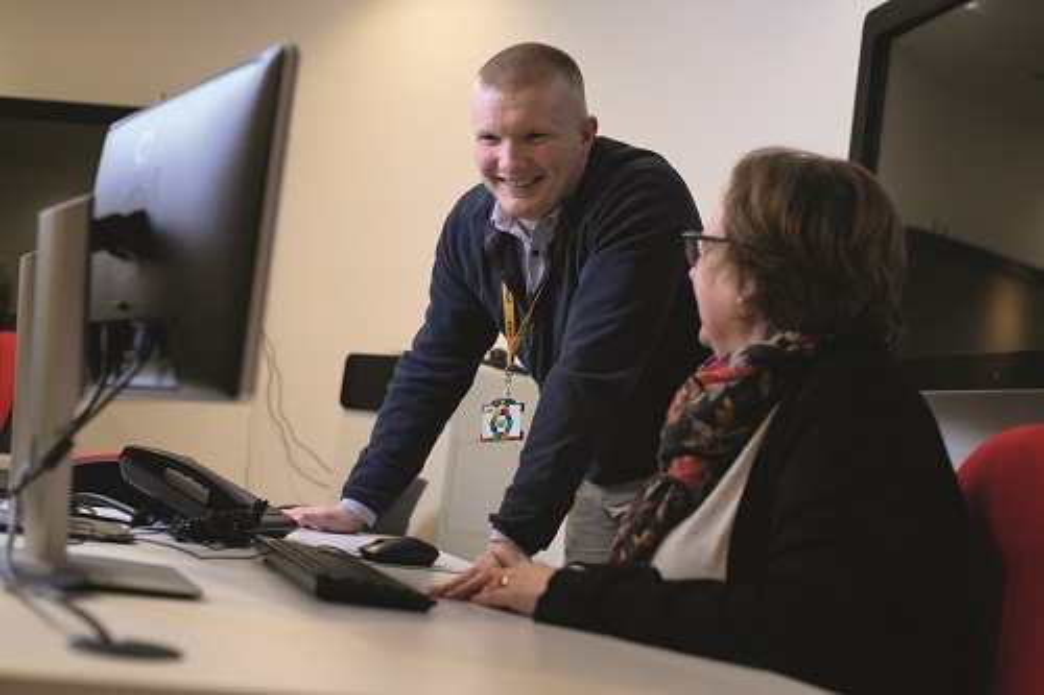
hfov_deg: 39.6
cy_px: 348
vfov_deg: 27.0
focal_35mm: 50
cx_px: 522
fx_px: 1449
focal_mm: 50
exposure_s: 1/200
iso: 800
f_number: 3.2
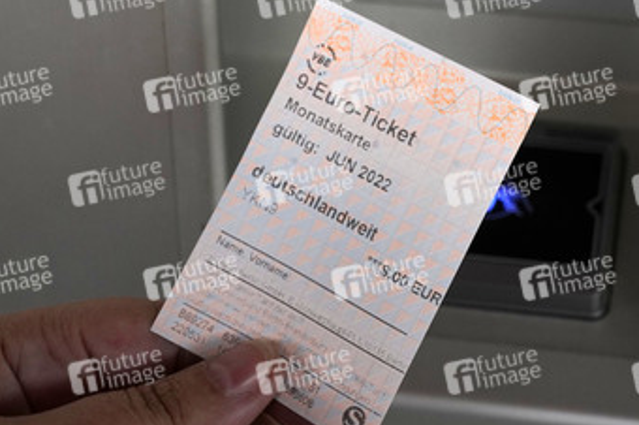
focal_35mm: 61
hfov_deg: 32.9
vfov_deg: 22.2
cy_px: 231
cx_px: 330
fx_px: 1082
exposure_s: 1/250
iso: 1250
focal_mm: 46
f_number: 8
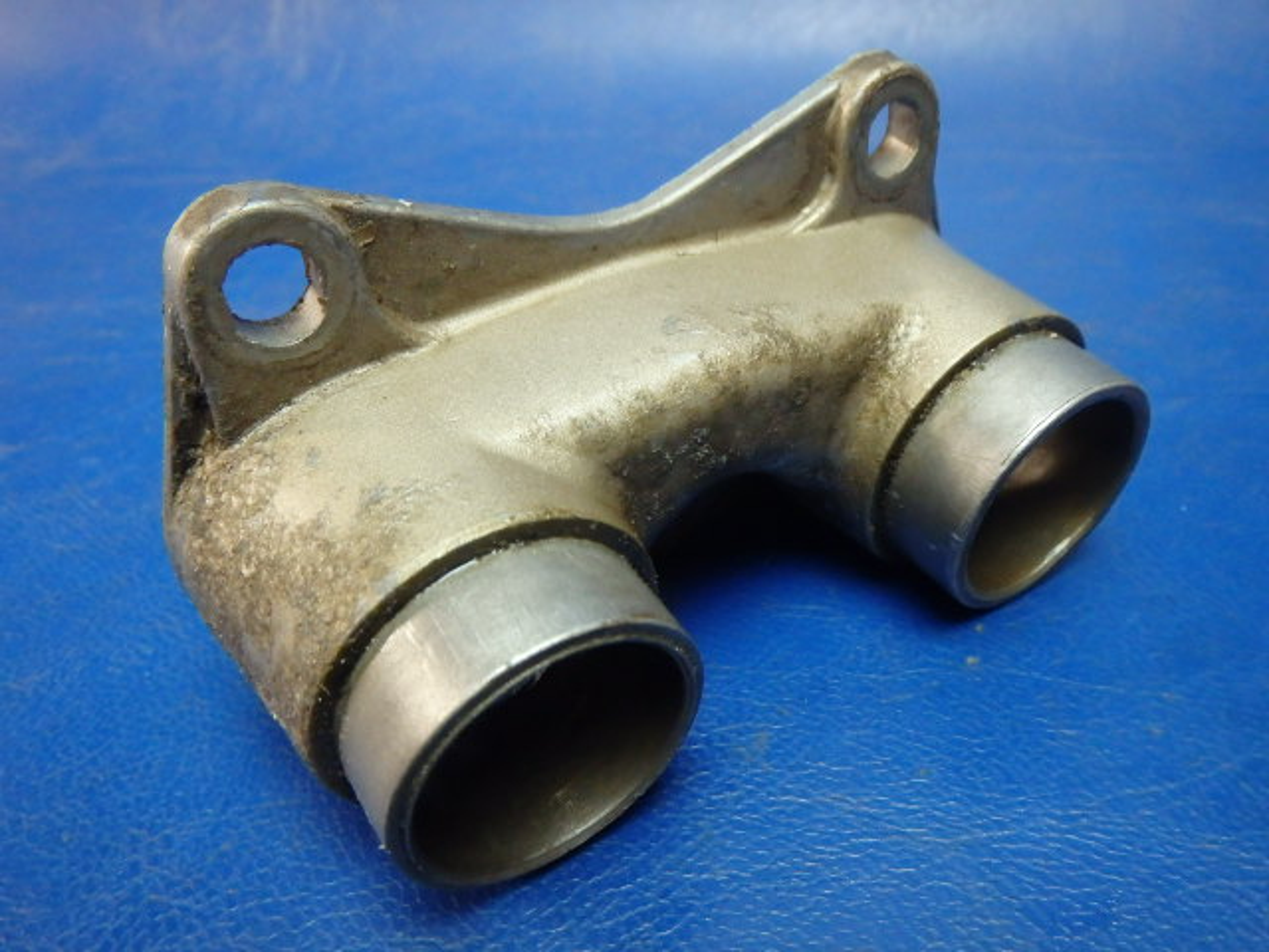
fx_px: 1026
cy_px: 476
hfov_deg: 63.4
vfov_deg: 49.7
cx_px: 634
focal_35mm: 28
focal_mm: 5
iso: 800
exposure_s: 1/50
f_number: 3.9
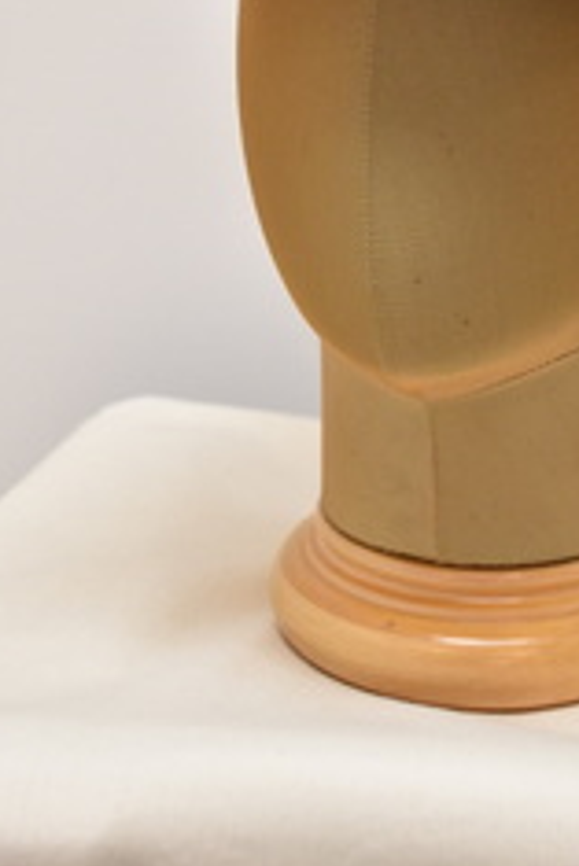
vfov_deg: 21.7
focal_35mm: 92
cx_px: 461
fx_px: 2216
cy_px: 111
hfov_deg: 14.8
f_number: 4.5
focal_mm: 32
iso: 1000
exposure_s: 1/80
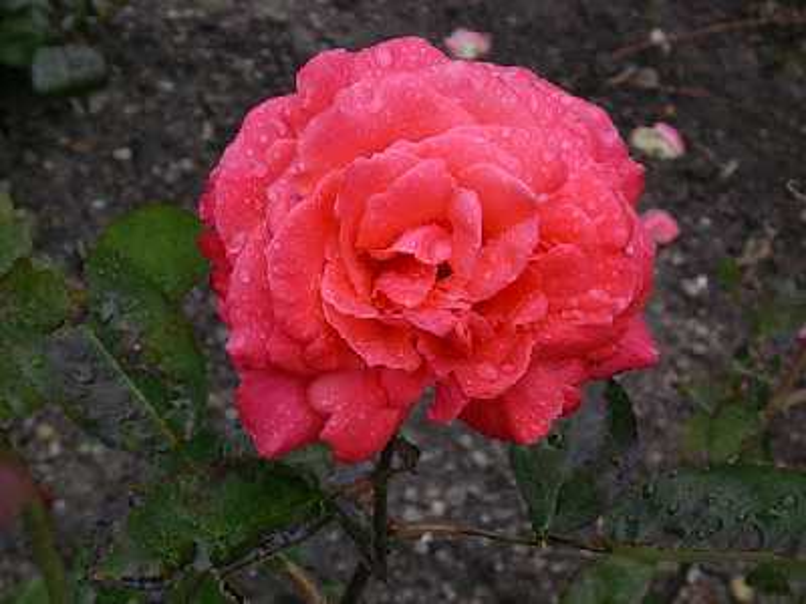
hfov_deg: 17.7
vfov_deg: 13.3
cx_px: 403
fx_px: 2585
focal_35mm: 111
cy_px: 302
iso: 70
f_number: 4.8
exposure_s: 1/157
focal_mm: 16.8
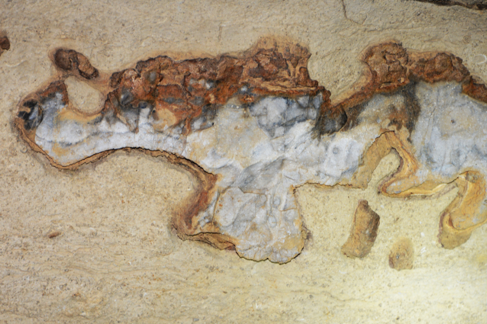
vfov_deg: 4.8
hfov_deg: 7.3
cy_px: 156
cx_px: 260
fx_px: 3839
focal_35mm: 284
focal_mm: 230
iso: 320
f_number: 5.6
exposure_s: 1/160
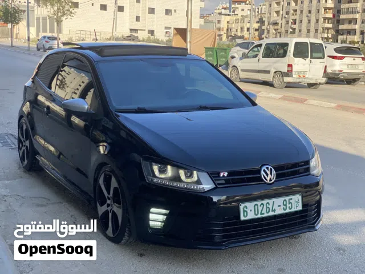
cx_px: 182
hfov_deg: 36.8
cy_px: 137
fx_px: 548
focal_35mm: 52
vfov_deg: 28.0
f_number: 2
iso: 20
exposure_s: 1/564
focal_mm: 6
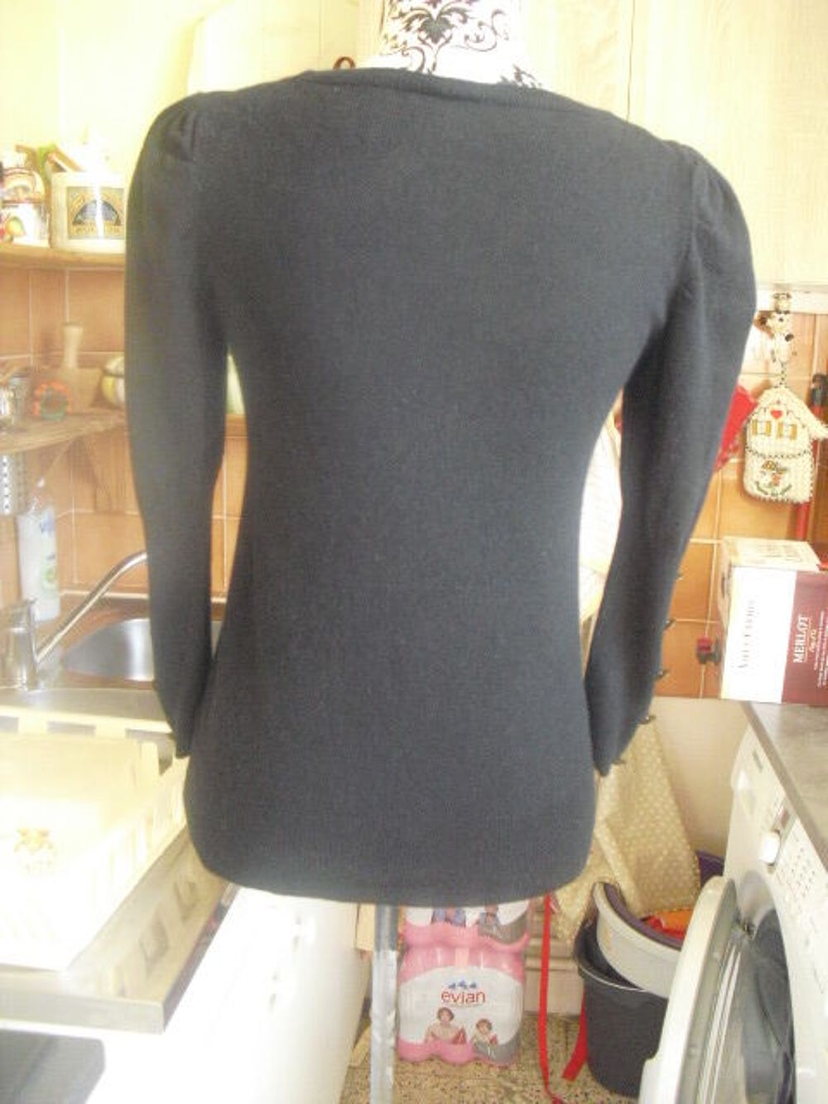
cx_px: 414
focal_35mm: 36
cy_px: 552
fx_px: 1148
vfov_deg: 51.4
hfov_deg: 39.7
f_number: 3.1
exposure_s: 1/60
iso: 800
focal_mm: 6.3
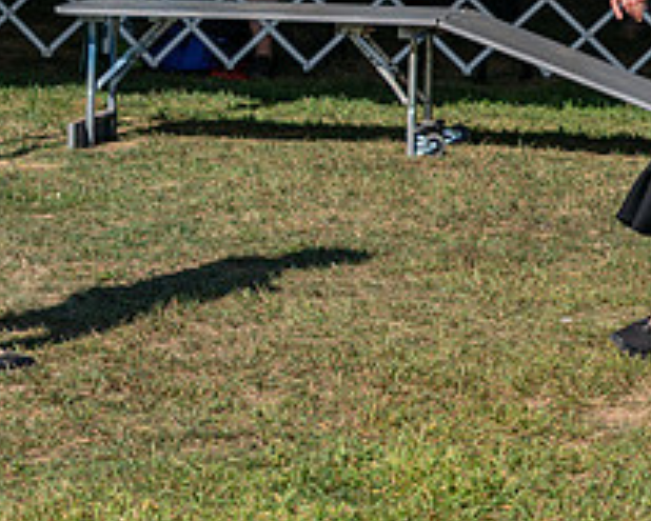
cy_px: 0
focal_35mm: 246
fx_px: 4742
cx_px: 839
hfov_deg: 7.8
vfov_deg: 6.3
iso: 100
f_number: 4.5
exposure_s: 1/1250
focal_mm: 80
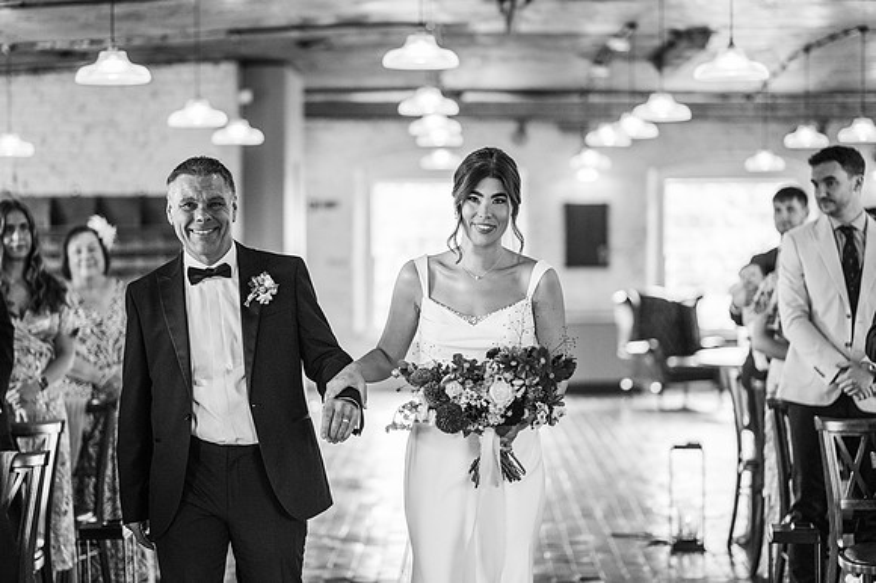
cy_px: 292
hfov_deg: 23.9
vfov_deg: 16.1
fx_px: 2067
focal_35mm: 85
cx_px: 438
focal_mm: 85
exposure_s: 1/200
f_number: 2
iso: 640
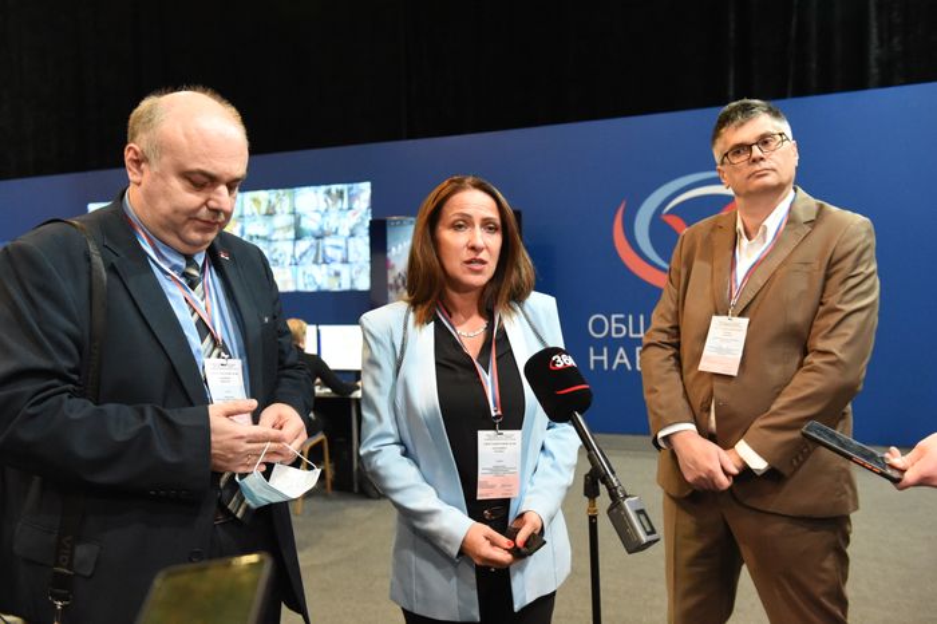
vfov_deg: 41.1
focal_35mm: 32
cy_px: 312
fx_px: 832
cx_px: 468
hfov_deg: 58.7
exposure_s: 1/640
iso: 12800
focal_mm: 32
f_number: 4.5
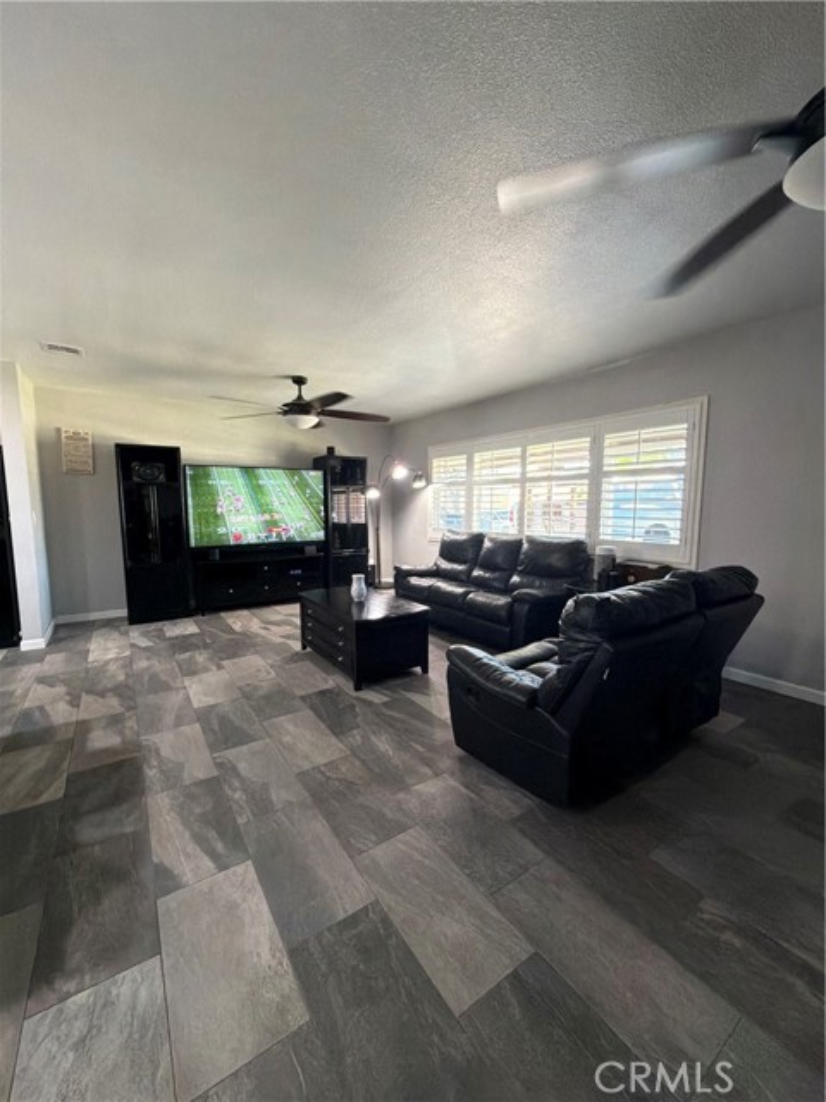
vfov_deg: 102.1
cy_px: 551
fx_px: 445
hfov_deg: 85.7
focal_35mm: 14
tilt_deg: -6.6
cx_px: 413
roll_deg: -0.4
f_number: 2.2
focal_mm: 2.22
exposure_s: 1/60
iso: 500
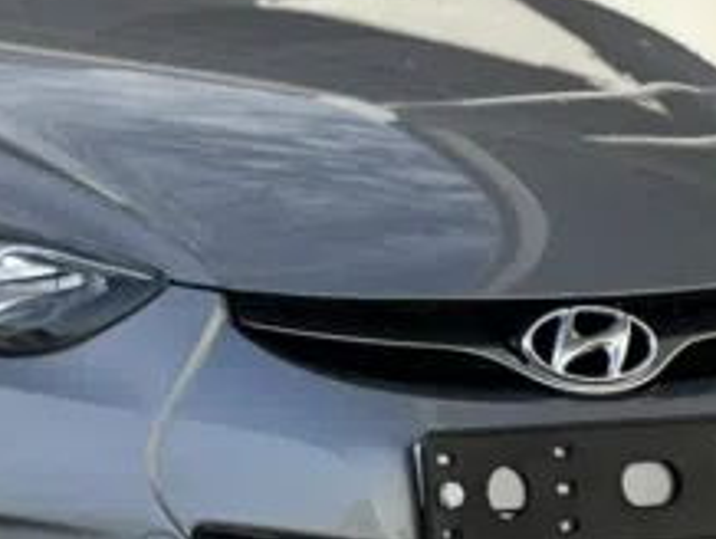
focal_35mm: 361
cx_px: -430
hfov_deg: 5.4
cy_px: -131
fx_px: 7475
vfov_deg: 4.1
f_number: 2.8
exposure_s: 1/187
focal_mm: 9
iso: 25
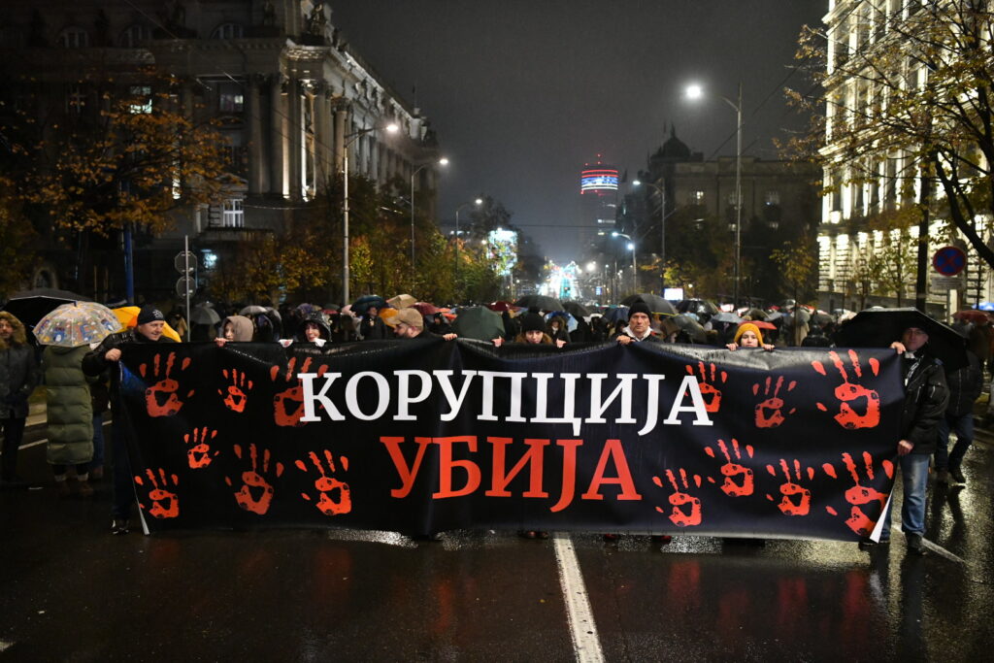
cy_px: 332
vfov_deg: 38.9
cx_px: 497
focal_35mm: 34
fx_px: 939
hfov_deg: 55.8
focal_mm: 34
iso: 6400
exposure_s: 1/125
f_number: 2.8
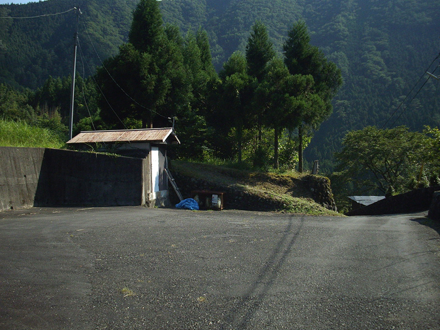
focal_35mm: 42
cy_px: 154
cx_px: 231
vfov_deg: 34.3
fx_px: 534
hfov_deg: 44.8
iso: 80
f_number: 5.6
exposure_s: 1/320
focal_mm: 6.2
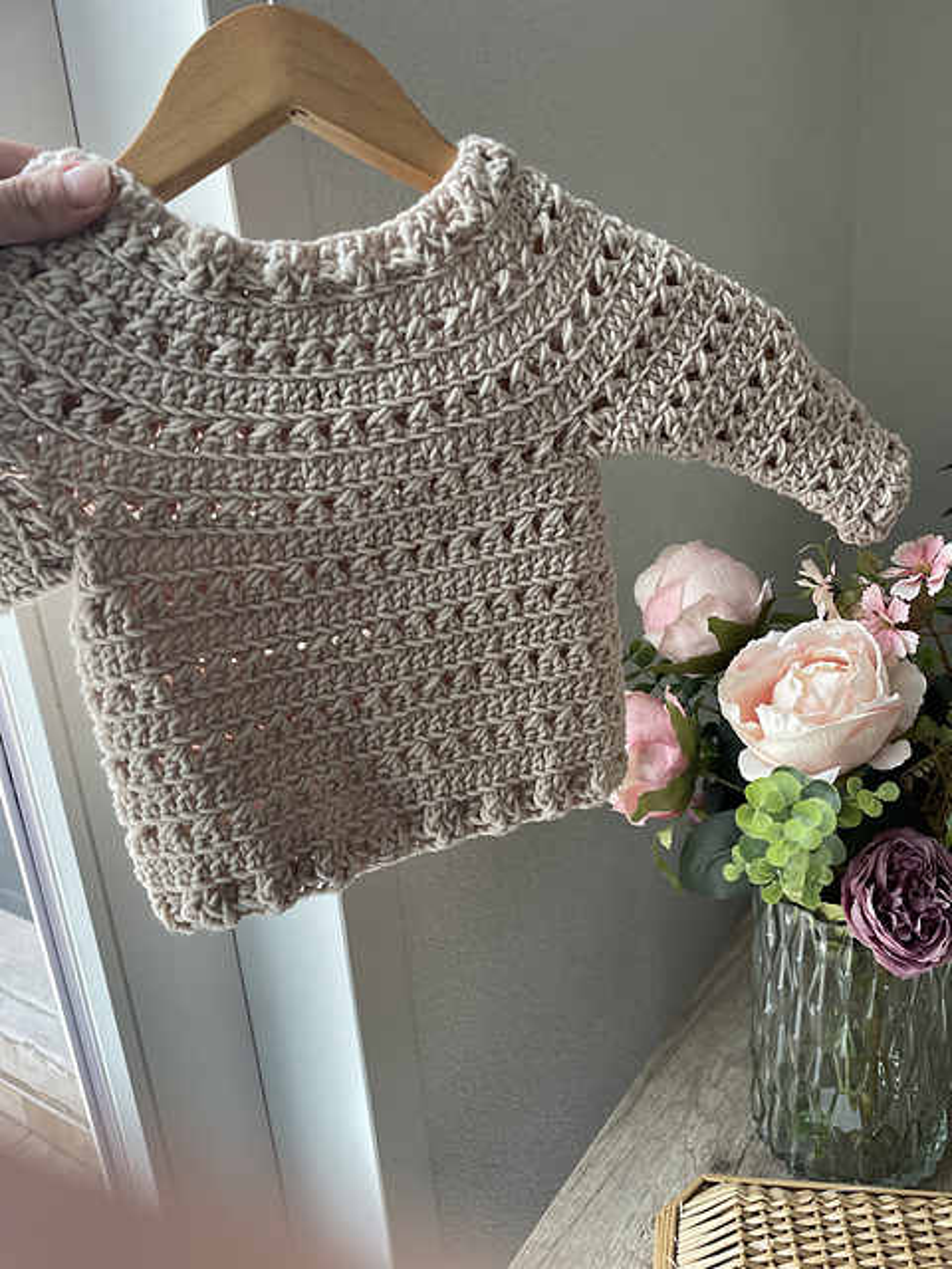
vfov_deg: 67.3
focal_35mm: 26
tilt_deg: -17.8
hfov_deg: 53.1
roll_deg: +5.2
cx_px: 476
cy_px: 634
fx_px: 953
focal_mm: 4.2
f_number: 1.6
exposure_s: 1/60
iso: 160
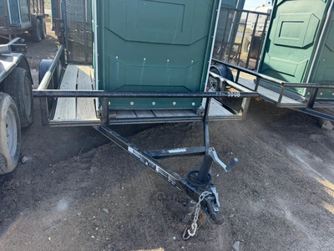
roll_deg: -11.6
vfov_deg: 56.8
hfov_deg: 71.6
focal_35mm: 24
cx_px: 167
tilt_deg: -25.7
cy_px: 126
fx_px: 232
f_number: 1.78
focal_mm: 6.76
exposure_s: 1/840
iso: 100
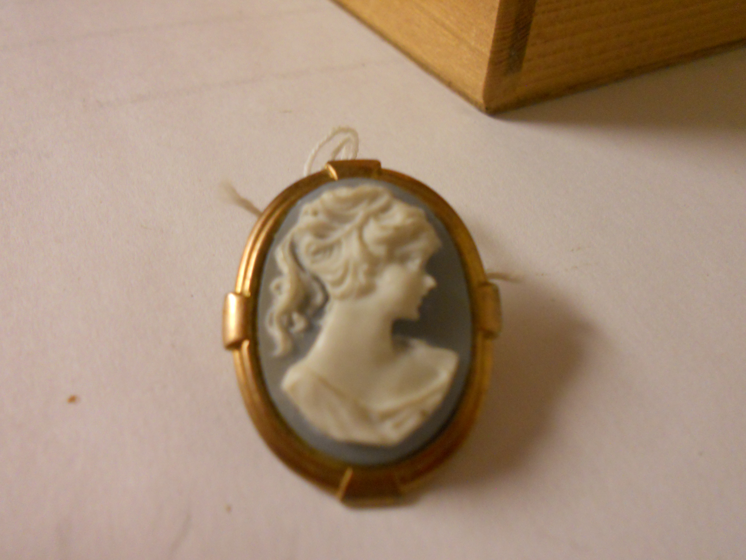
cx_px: 373
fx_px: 690
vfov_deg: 44.2
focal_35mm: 32
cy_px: 280
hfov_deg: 56.8
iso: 400
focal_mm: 5.8
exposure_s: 1/25
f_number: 3.5
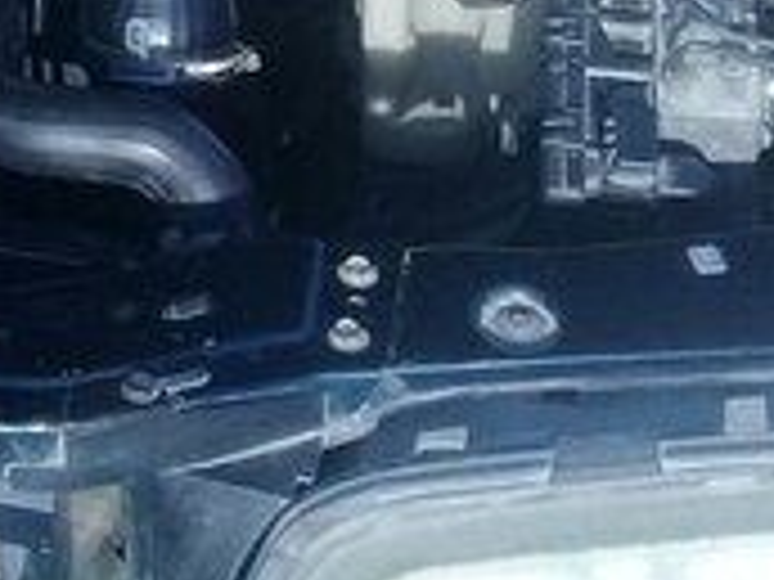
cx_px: -212
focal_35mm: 119
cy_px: -519
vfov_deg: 11.4
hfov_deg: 15.8
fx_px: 2661
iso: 50
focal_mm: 3.3
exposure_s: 1/696
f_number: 2.2
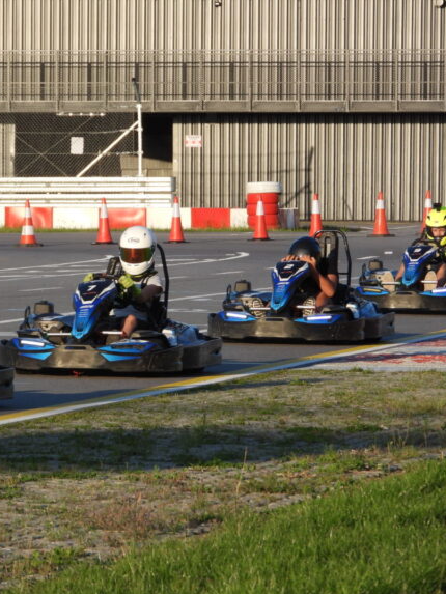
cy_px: 298
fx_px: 6903
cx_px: 141
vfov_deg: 4.9
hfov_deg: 3.7
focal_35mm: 402
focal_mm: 53.9
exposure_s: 1/500
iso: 100
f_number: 4.5
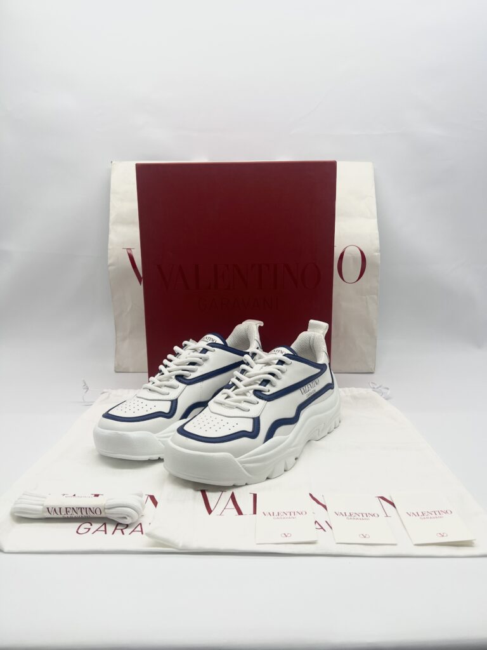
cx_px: 244
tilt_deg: -9.6
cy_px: 325
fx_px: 488
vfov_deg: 67.3
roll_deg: +0.3
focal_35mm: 26
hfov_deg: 53.1
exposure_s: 1/155
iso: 40
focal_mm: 5.7
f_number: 1.5
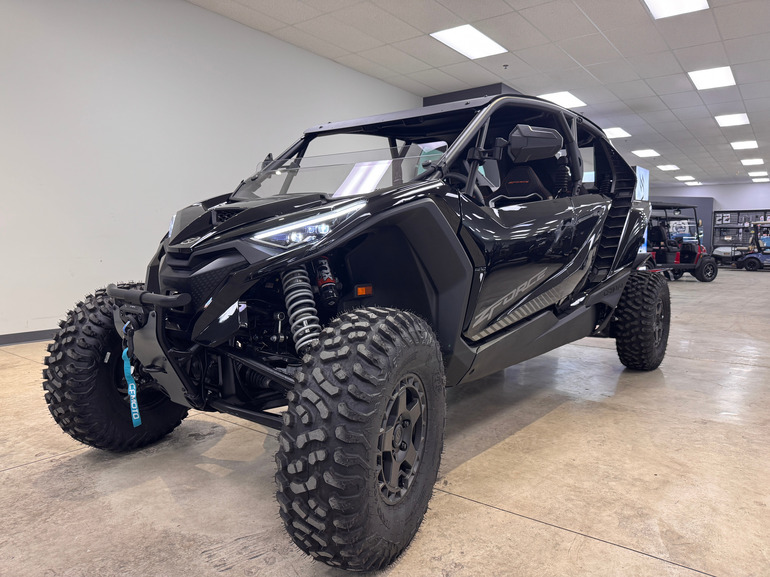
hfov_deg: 71.6
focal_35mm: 24
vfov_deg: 56.8
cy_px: 288
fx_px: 534
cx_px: 385
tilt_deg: -4.3
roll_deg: -0.8
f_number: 1.78
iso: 160
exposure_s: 1/60
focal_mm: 6.76
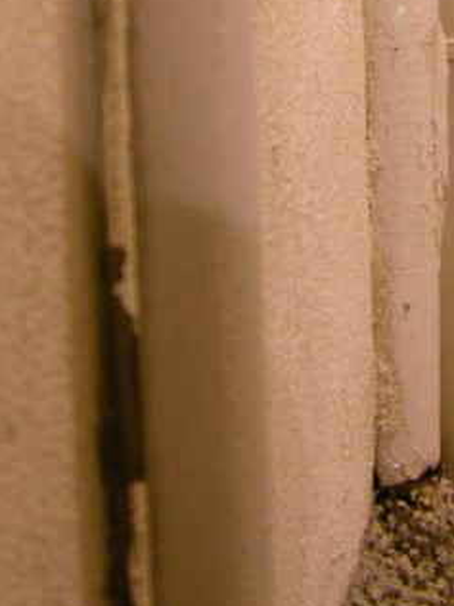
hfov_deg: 16.9
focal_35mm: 85
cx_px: 487
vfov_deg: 21.5
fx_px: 1486
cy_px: -105
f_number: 2.8
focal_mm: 8.9
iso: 200
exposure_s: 1/2.5
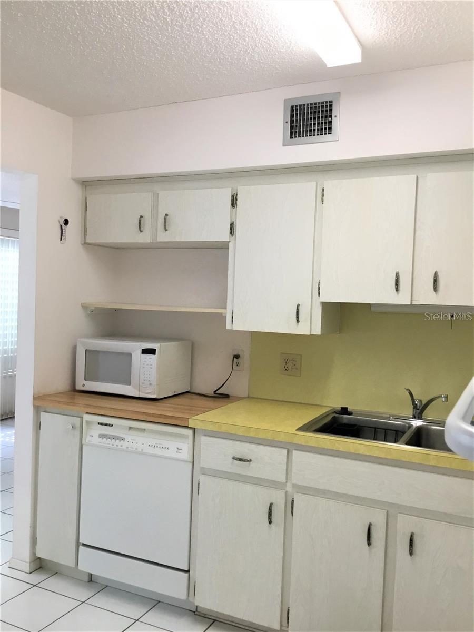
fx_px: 566
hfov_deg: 45.4
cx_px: 237
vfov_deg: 58.4
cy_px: 316
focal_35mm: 31
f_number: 2.4
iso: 32
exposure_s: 1/30
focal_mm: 3.3
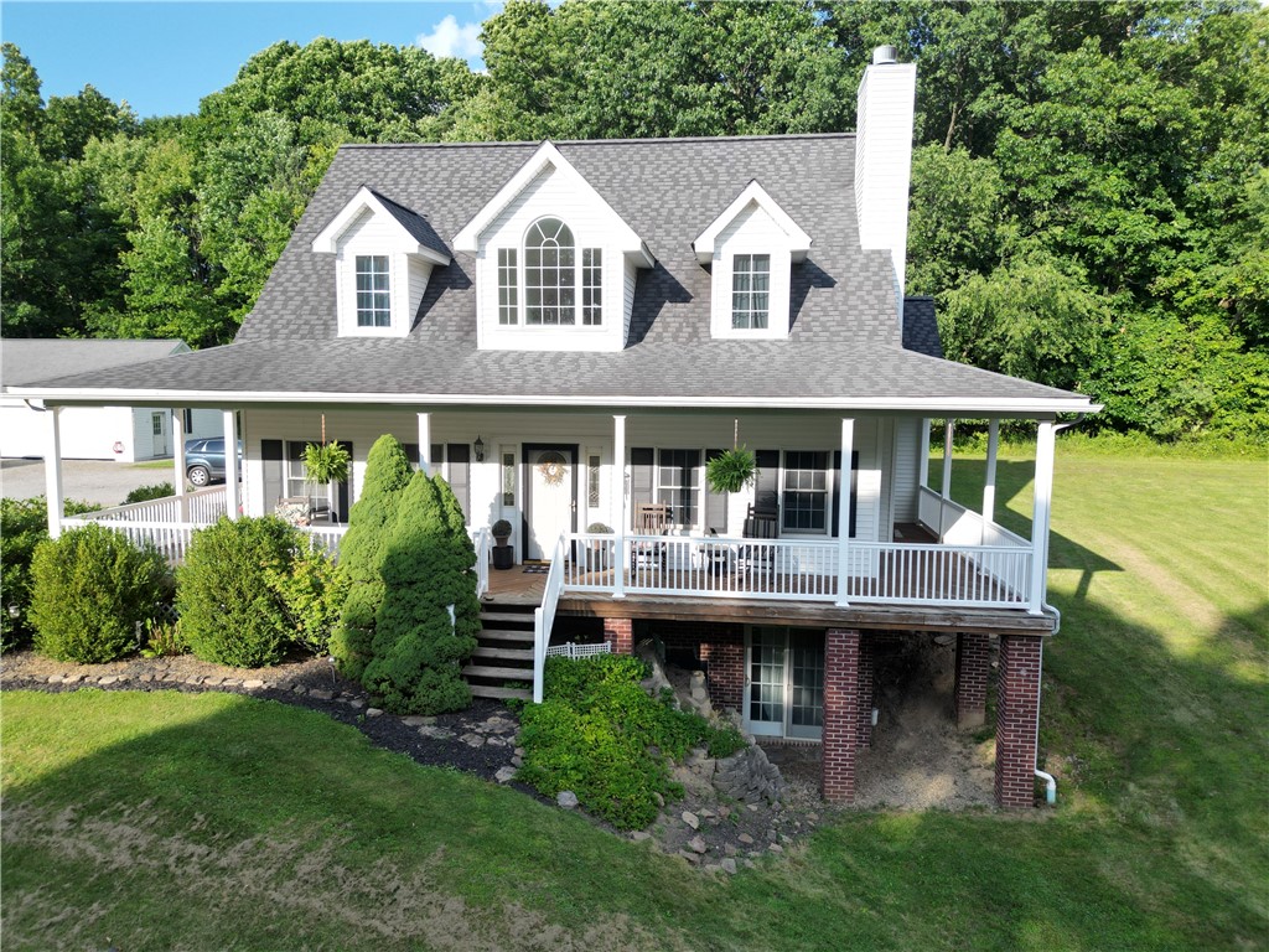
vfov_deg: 56.8
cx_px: 634
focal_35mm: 24
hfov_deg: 71.6
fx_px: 880
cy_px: 476
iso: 100
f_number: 1.7
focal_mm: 6.72
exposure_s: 1/1250
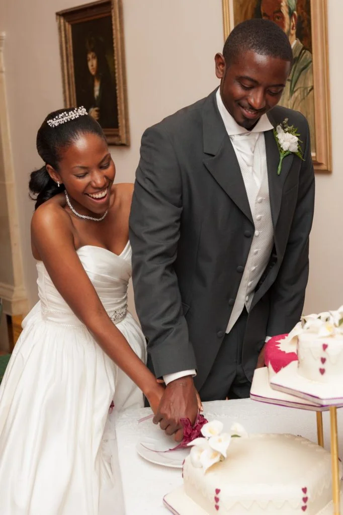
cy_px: 258
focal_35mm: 58
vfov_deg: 34.5
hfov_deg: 23.4
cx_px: 172
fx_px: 829
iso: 1000
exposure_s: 1/60
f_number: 5
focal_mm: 58
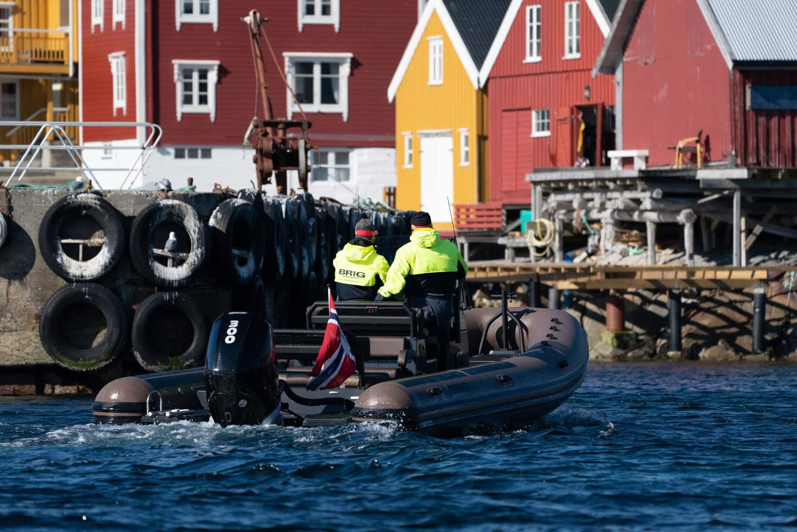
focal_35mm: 329
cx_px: 417
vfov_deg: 4.2
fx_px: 7284
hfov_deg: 6.3
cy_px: 244
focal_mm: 291
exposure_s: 1/6400
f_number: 5.6
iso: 1000
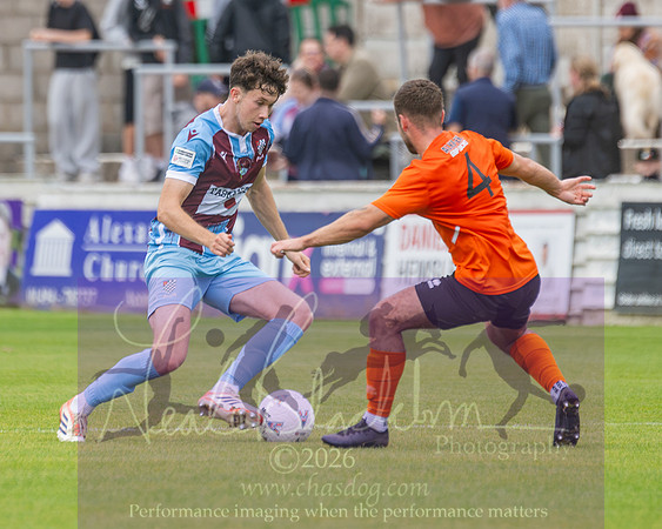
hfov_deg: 2.1
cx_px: 154
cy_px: 146
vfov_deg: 1.7
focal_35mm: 914
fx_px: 17900
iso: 560
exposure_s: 1/1250
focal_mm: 300
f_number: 2.8
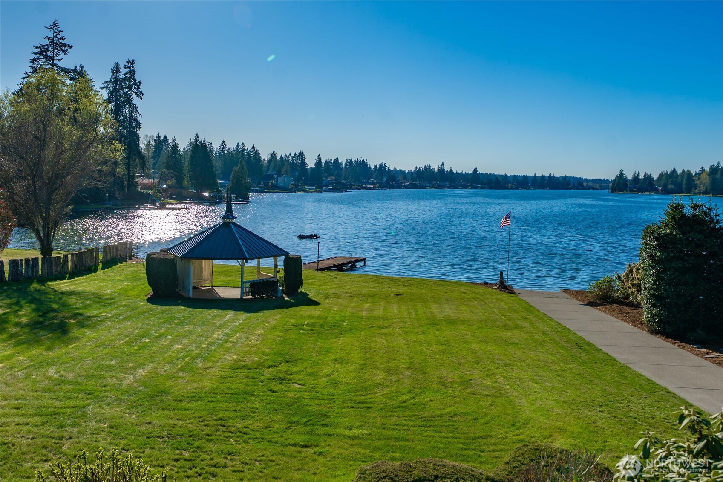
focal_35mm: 24
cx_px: 362
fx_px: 482
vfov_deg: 53.1
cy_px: 241
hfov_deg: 73.7
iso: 100
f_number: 6.7
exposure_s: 1/500
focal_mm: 24
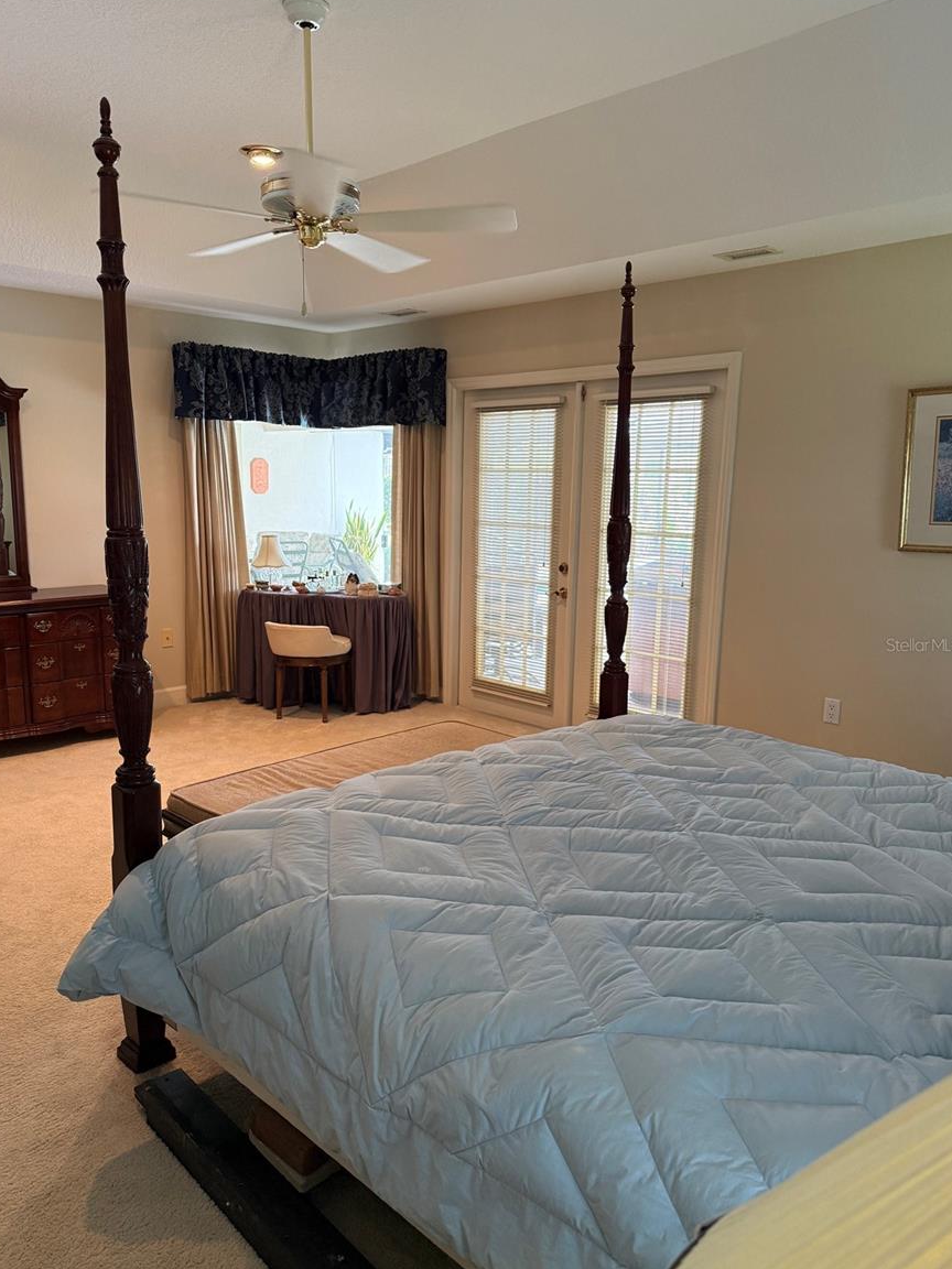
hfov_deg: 54.9
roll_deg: -1.1
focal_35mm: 25
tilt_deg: -9.6
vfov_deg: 69.4
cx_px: 468
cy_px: 644
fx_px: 917
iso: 250
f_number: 1.78
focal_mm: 6.76
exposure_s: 1/60
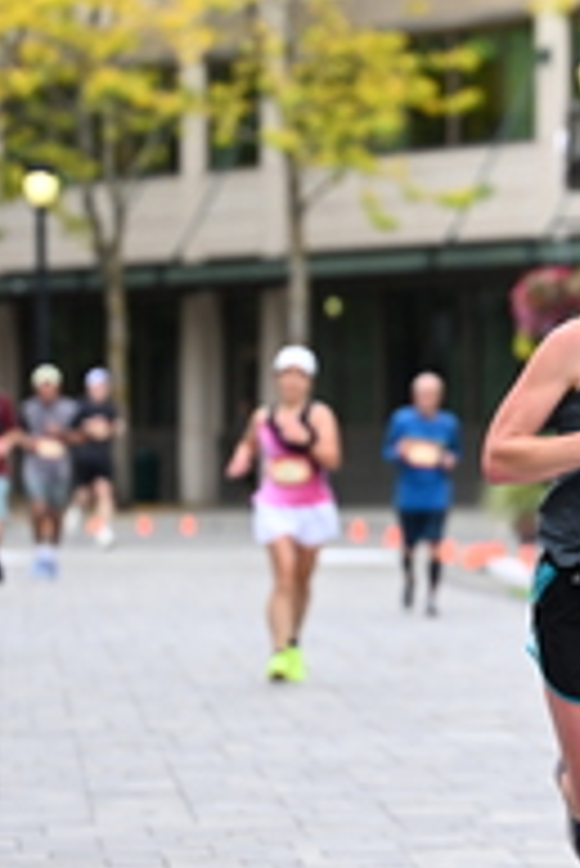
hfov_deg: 5.5
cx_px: 740
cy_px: 382
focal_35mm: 251
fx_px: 6055
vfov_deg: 8.2
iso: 640
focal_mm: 88
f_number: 2.8
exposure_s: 1/2000
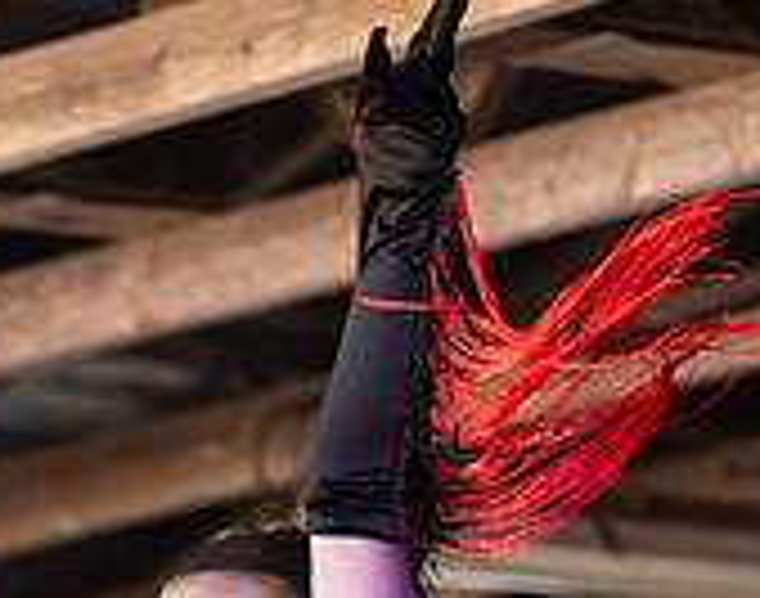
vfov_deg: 2.8
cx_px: -321
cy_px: 965
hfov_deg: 3.6
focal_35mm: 537
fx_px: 12002
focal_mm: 135
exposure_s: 1/800
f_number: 2.8
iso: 500
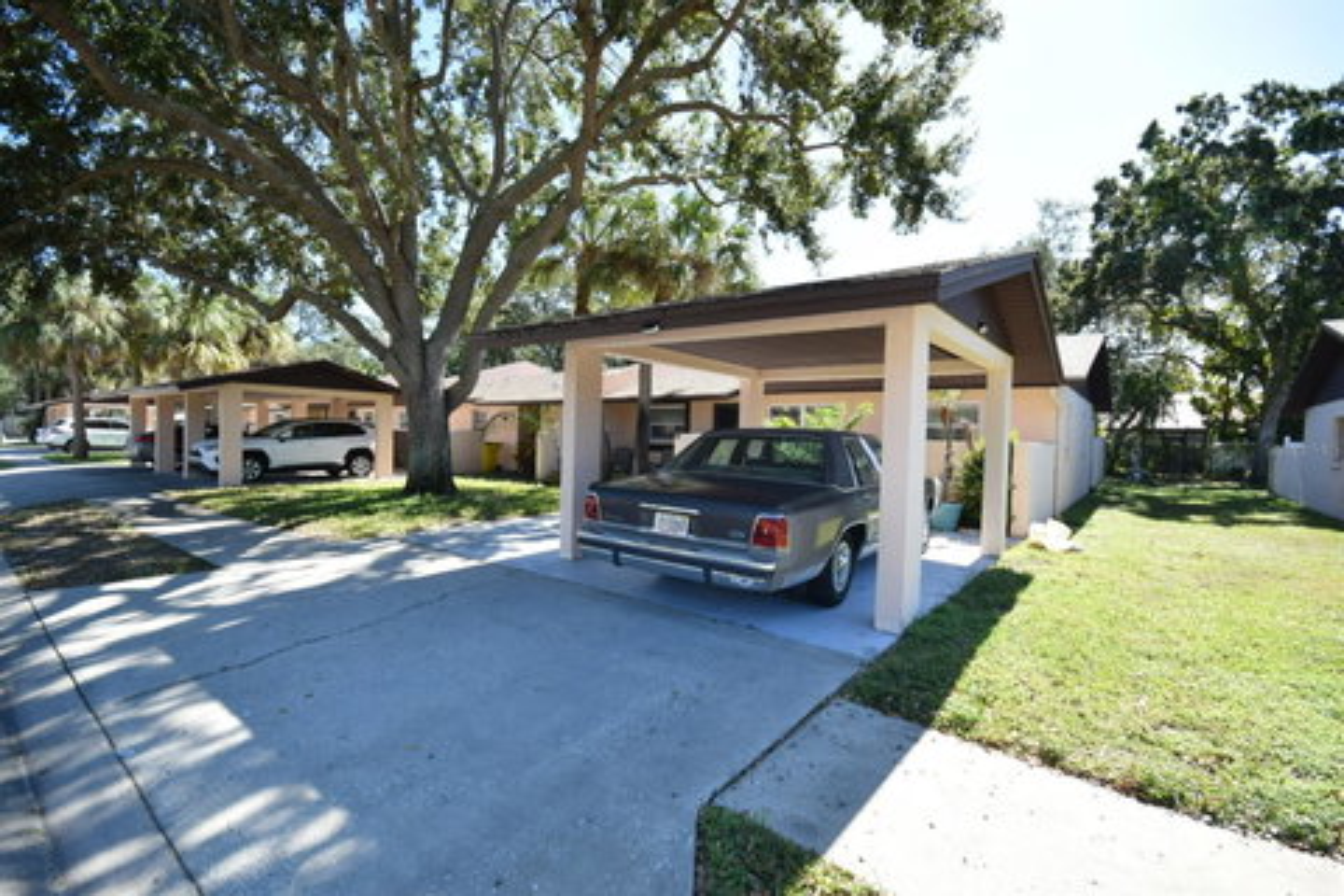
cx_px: 672
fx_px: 560
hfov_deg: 100.4
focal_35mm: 15
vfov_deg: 77.3
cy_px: 448
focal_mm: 10
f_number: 7.1
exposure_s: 1/250
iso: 320
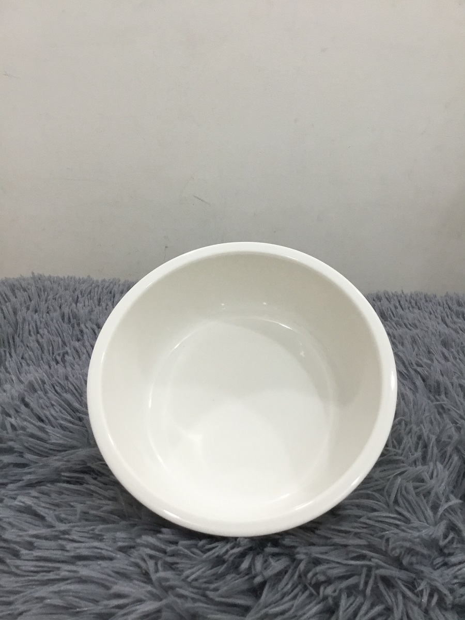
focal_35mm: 31
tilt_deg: -19.0
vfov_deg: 58.4
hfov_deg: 45.4
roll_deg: -0.2
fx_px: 555
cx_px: 232
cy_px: 310
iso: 50
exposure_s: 1/33
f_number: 2.4
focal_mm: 3.3
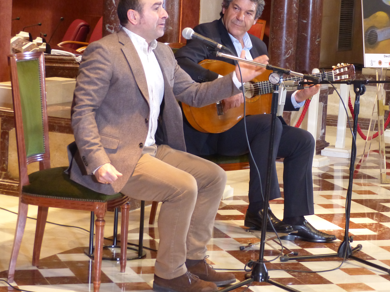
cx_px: 234
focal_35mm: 113
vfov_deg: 13.1
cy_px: 102
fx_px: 1273
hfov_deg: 17.4
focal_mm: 15.5
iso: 400
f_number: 2.8
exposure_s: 1/13
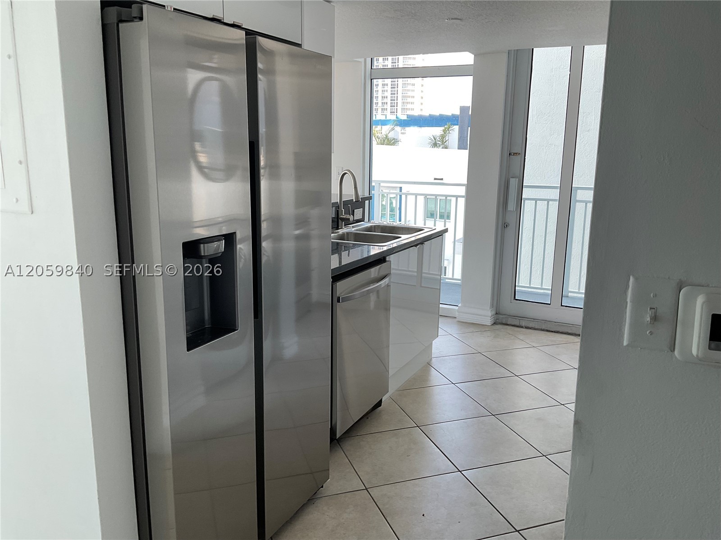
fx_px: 604
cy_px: 270
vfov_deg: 48.2
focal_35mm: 29
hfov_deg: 61.7
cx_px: 360
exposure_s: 1/122
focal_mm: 3
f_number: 1.8
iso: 50
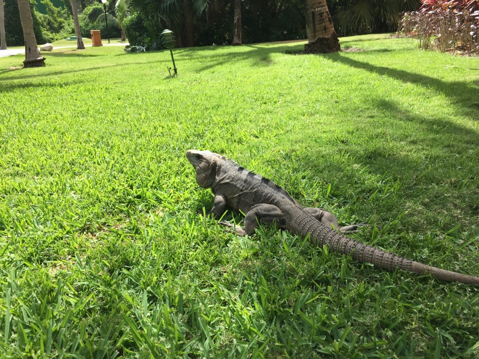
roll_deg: +1.1
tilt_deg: -20.5
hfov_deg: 61.7
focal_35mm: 29
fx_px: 401
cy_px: 180
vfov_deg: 48.2
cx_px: 240
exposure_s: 1/732
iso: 25
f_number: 2.2
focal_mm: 4.15
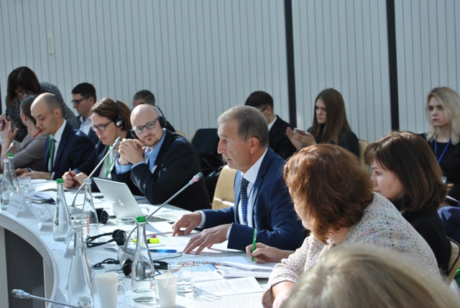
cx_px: 230
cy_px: 154
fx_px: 1055
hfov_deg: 24.6
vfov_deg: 16.6
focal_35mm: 82
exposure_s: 1/60
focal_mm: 55
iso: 200
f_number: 5.6
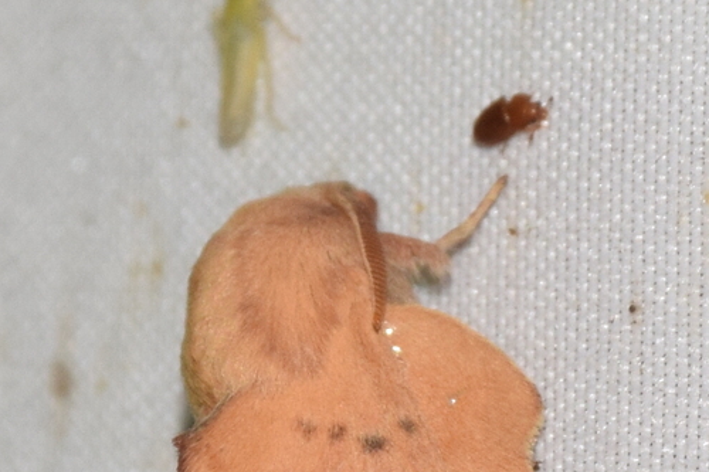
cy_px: 442
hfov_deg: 5.1
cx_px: 394
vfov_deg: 3.4
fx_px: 7934
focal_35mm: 403
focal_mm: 140
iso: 400
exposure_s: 1/200
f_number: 14
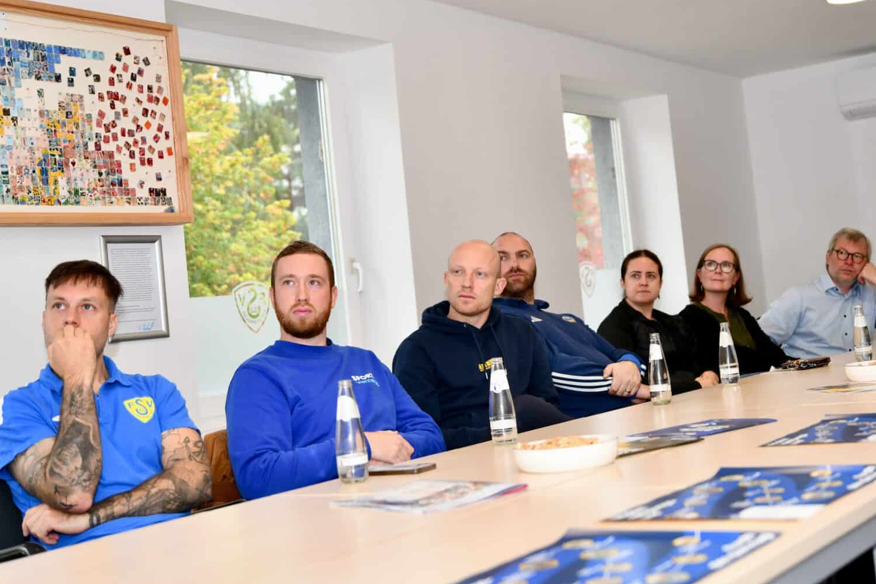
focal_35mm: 49
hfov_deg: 40.3
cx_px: 481
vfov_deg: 27.4
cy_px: 204
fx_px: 1192
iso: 360
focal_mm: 36
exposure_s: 1/250
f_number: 2.8
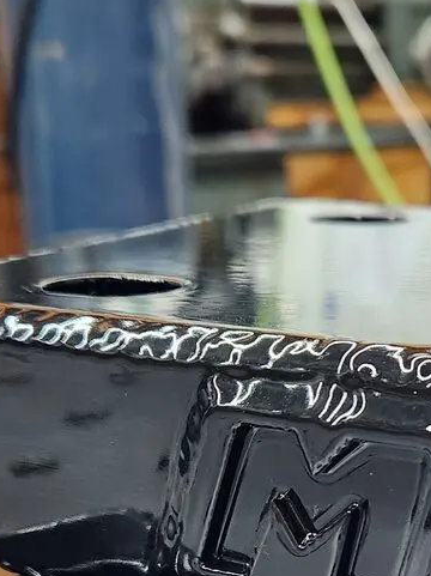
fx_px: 1114
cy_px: 528
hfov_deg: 21.3
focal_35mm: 67
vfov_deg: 27.8
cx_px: 402
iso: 320
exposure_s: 1/120
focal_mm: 5.4
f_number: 1.8
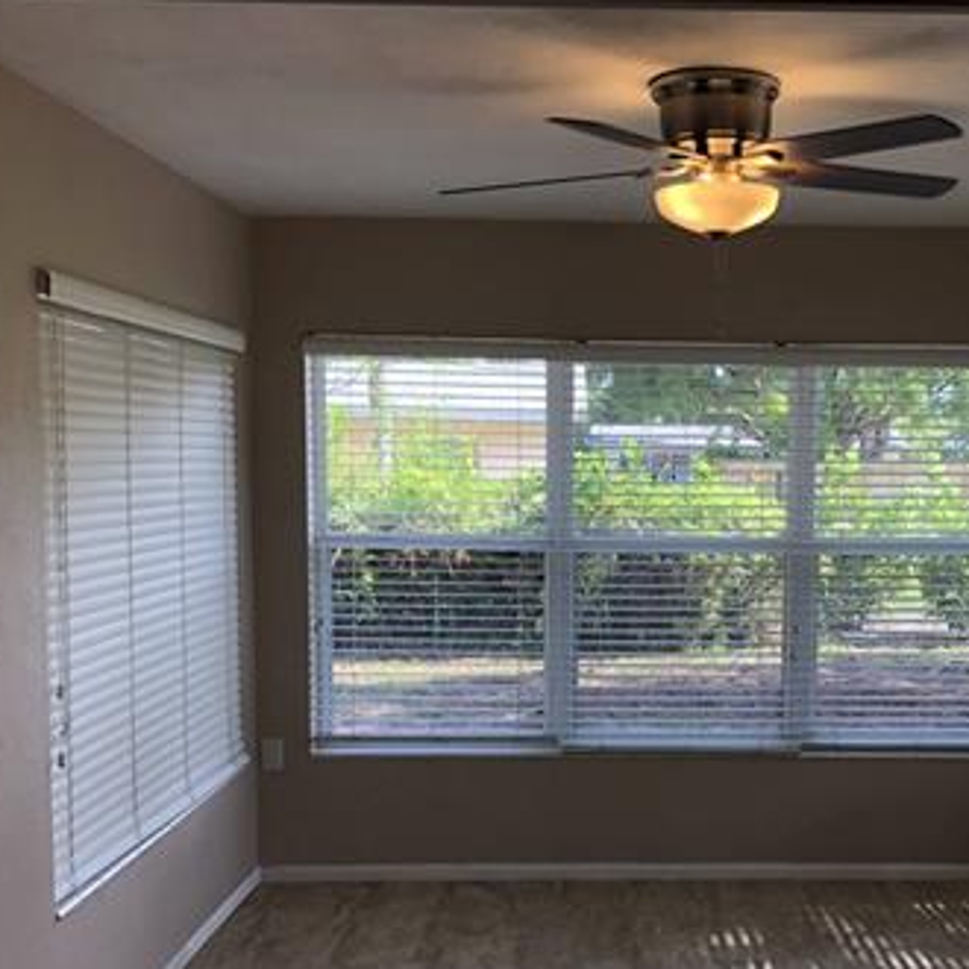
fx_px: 1520
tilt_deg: -5.6
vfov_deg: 35.1
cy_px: 623
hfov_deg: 34.7
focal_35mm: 48
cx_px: 708
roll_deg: -1.3
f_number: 1.8
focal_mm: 4
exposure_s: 1/120
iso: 25
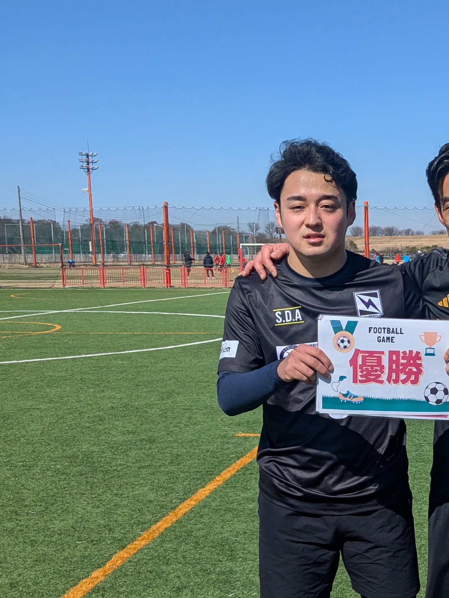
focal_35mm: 54
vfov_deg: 35.0
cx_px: 420
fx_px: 934
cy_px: 423
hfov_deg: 26.0
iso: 57
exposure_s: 1/5848
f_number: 1.73
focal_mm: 4.38
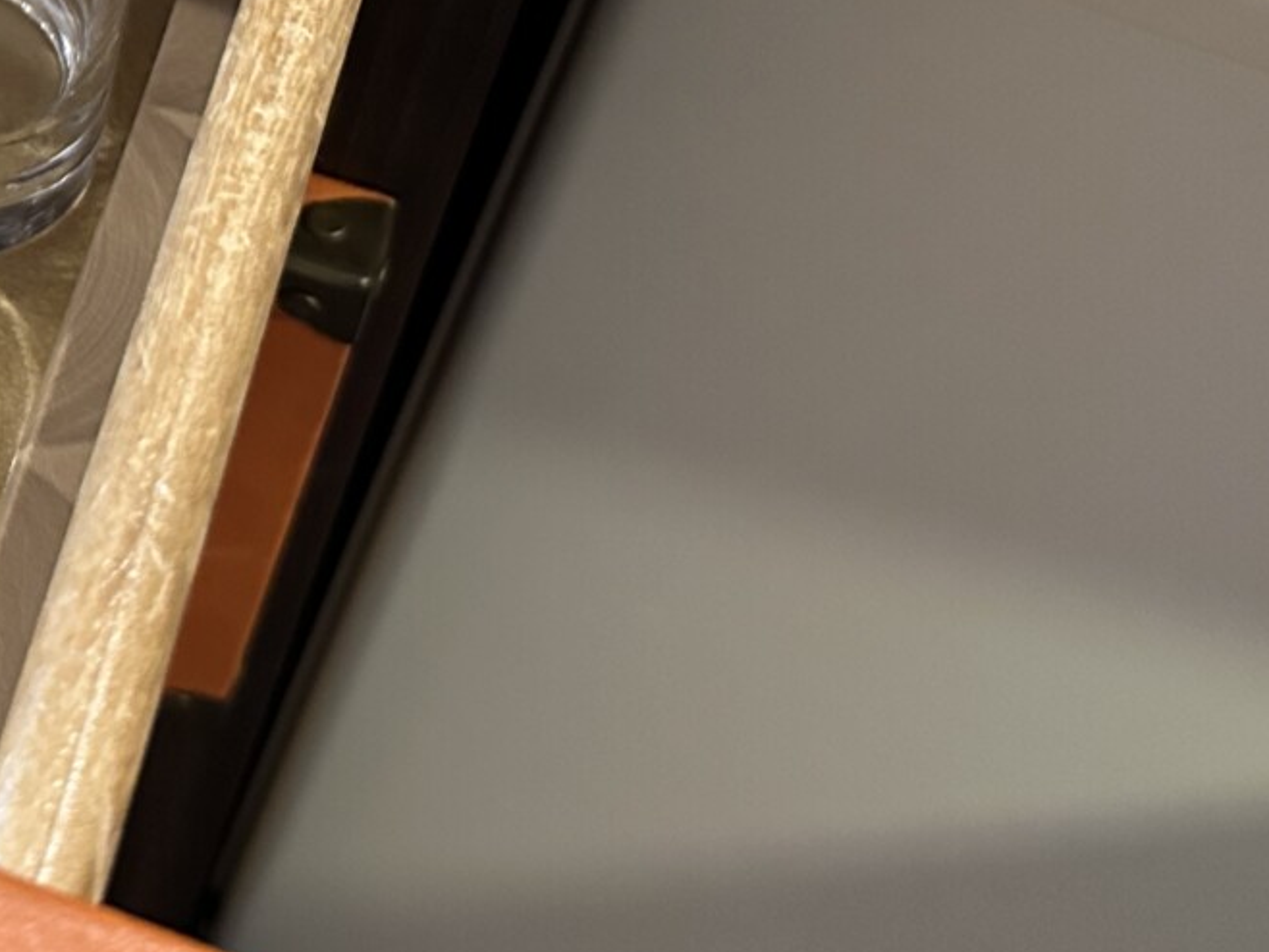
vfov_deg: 20.2
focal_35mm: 70
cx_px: -349
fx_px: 2567
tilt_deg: -50.7
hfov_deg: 24.5
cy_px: -52
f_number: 1.78
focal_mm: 6.86
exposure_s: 1/40
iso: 1000
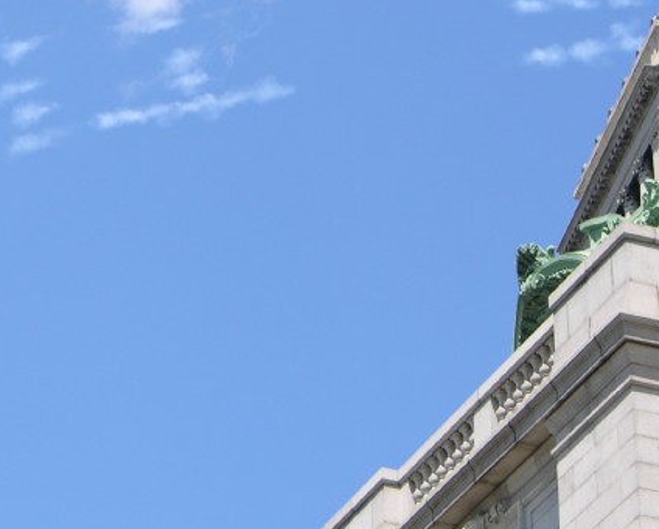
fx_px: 4275
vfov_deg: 7.1
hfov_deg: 8.8
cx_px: -34
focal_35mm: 219
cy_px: 114
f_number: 4.5
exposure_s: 1/282
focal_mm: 23.7
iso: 50
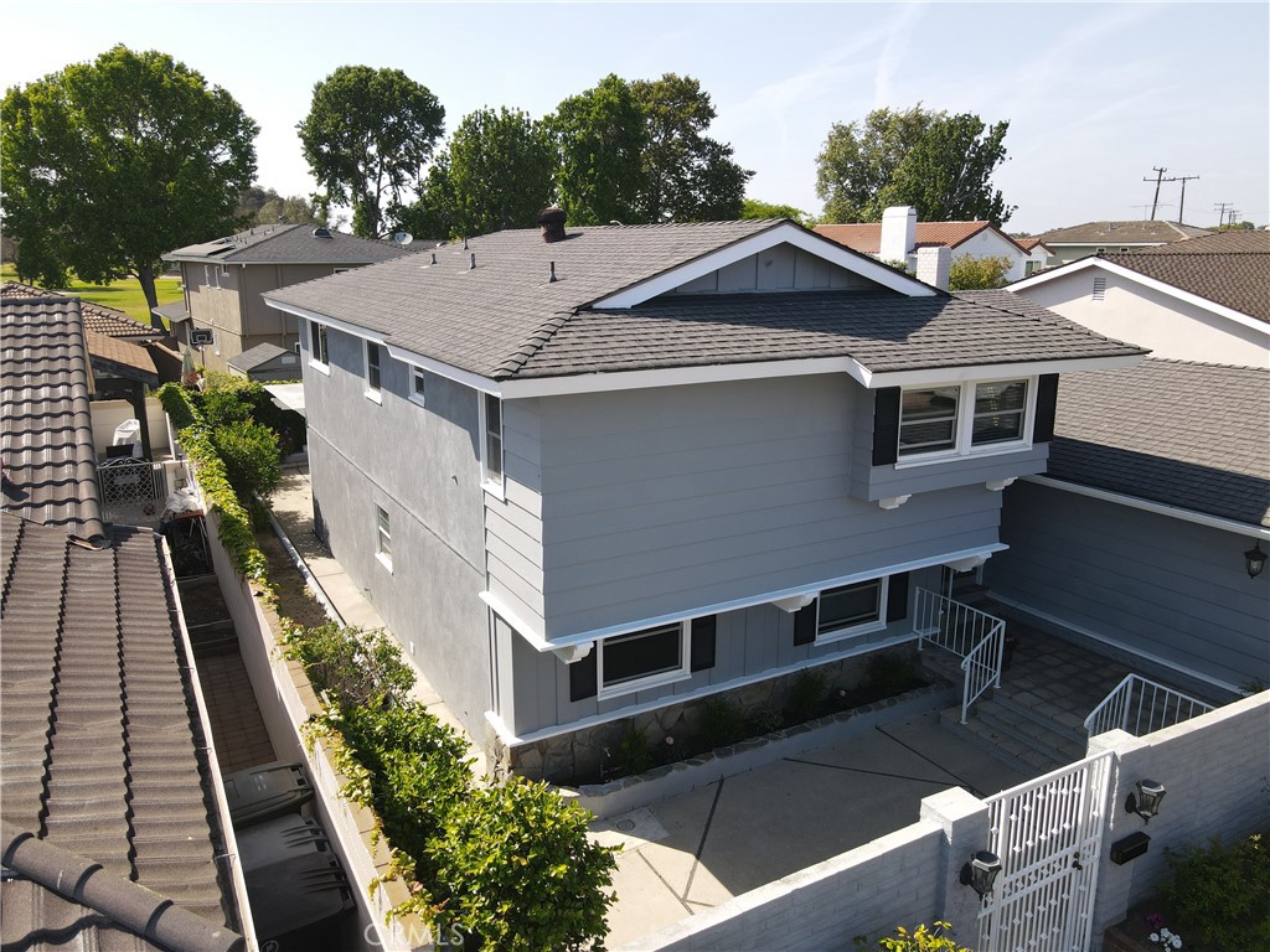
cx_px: 635
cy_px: 476
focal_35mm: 24
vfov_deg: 56.8
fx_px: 881
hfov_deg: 71.6
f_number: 2.8
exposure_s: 1/25
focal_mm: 4.5
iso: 100
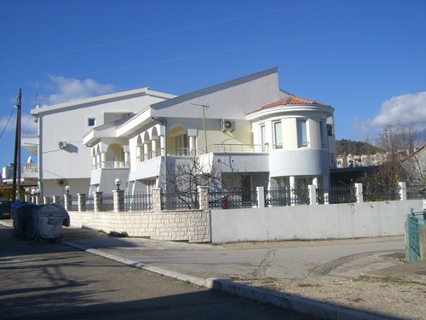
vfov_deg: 37.7
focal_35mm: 38
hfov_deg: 49.0
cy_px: 160
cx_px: 213
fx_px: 468
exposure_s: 1/1000
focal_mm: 6.2
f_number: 4.3
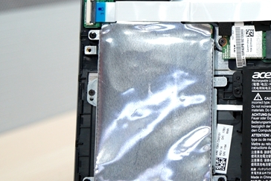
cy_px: 30
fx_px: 911
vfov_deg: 11.3
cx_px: 357
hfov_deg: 16.0
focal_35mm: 121
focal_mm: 44
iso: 800
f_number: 2.8
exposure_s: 1/50
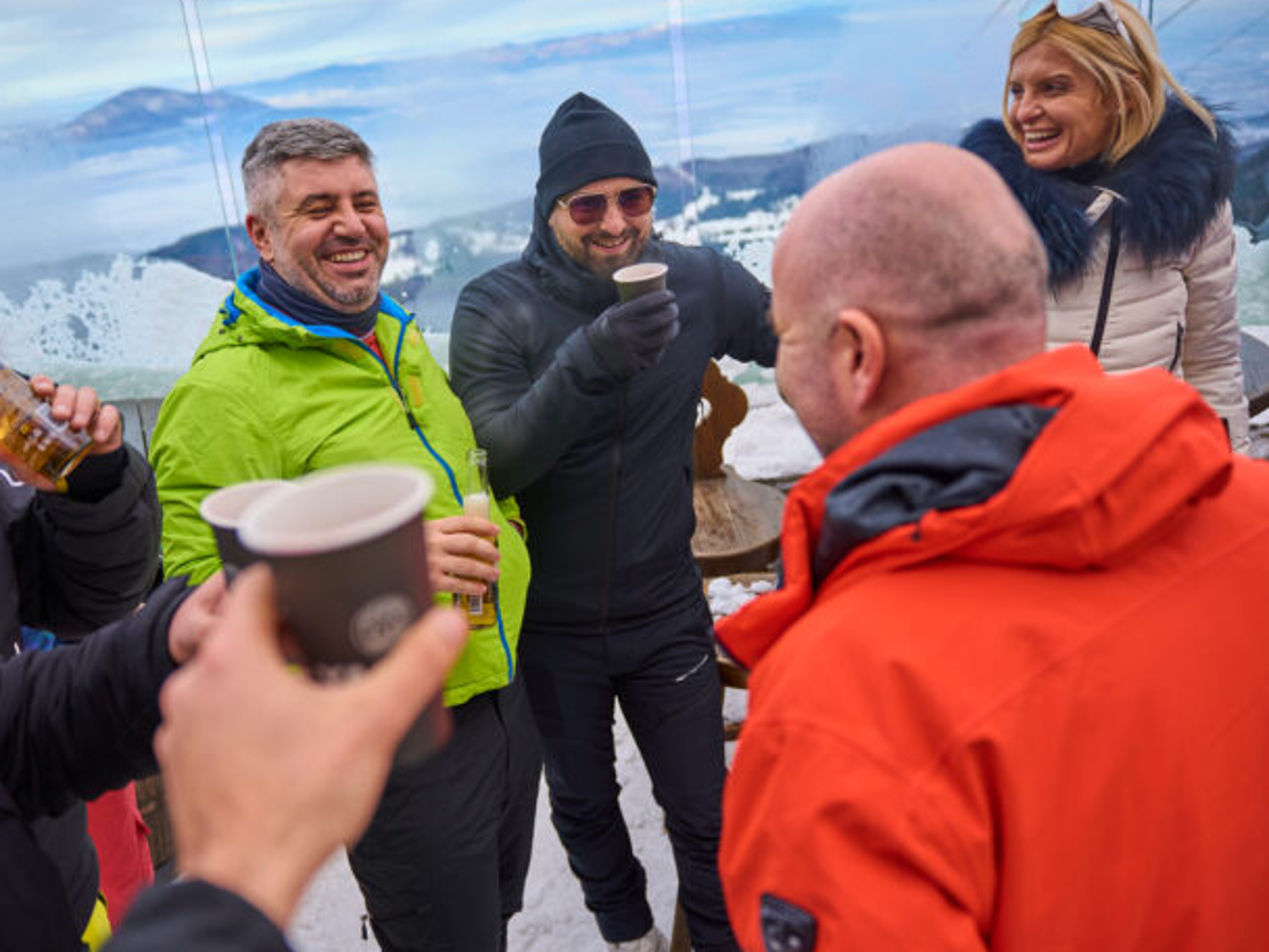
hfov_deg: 53.9
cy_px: 503
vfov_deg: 41.8
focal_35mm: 34
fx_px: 1246
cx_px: 576
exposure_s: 1/1000
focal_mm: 28
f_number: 2.8
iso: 200
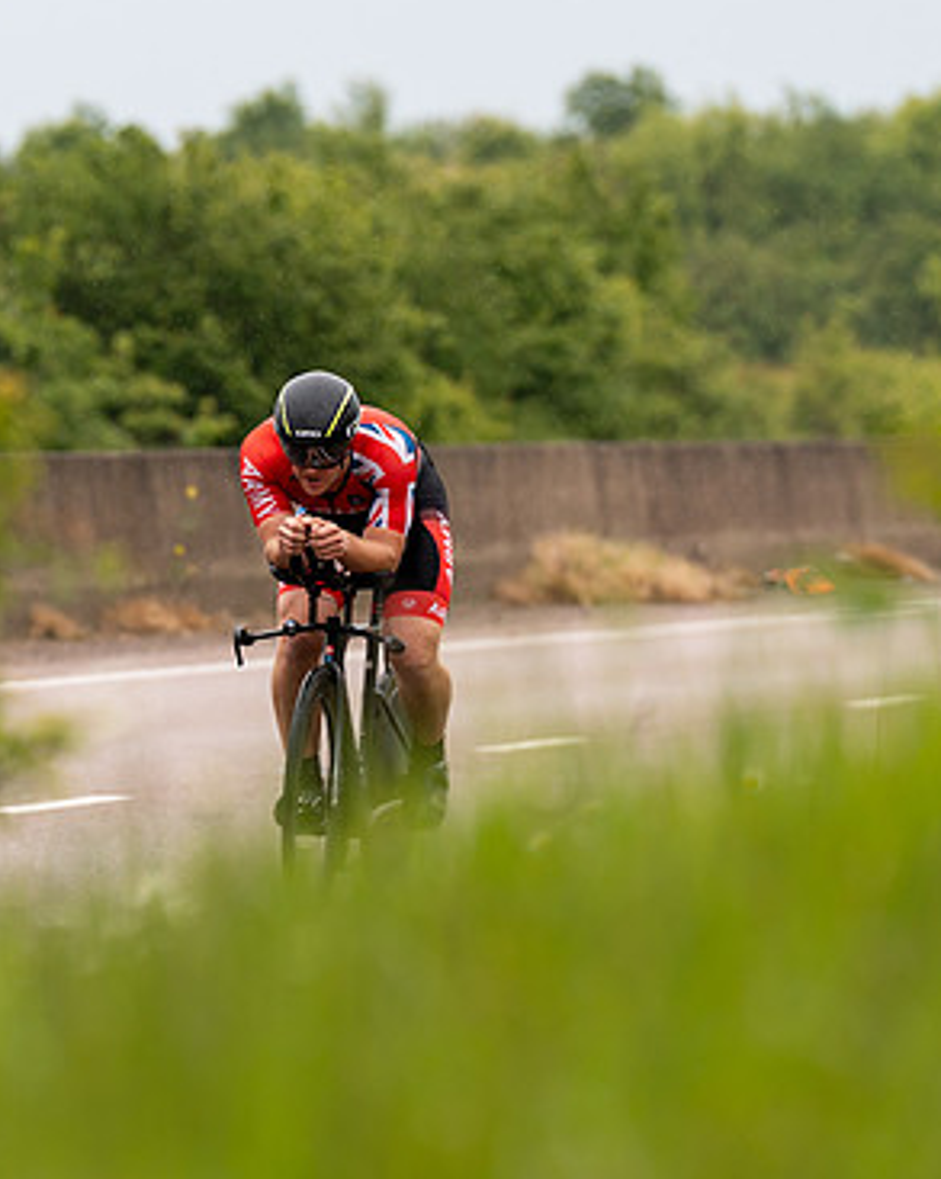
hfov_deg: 3.2
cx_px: 378
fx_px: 16975
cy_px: 596
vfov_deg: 4.0
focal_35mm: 487
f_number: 3.5
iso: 320
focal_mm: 200
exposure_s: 1/1000
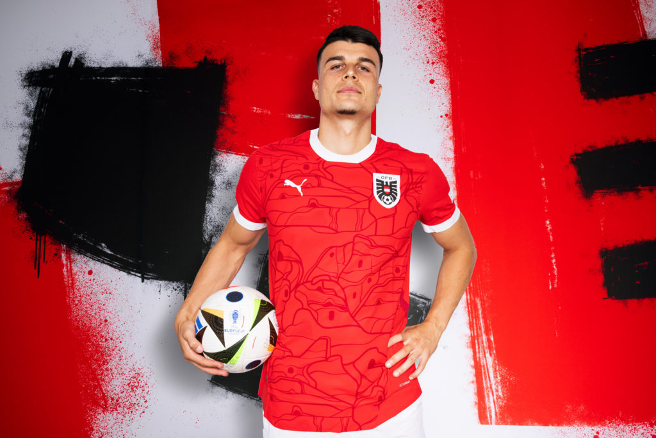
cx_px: 328
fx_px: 565
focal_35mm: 31
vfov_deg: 42.3
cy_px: 219
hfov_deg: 60.3
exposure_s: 1/200
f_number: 5.6
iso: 200
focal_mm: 31
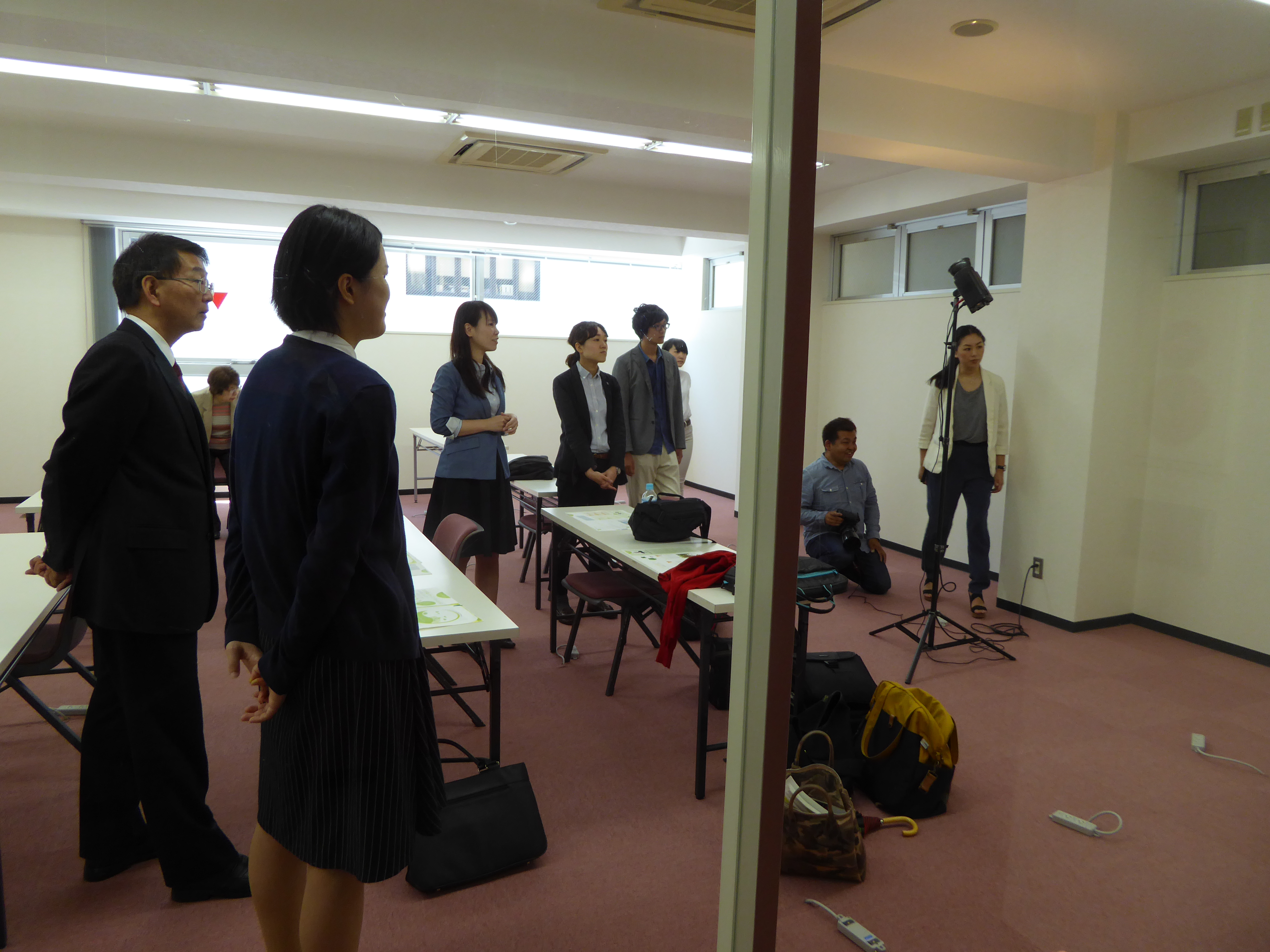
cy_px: 476
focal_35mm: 25
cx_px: 635
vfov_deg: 54.9
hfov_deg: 69.4
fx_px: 917
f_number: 3.3
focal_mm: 4.3
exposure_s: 1/60
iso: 160
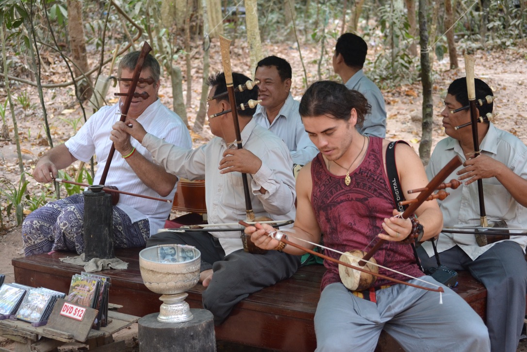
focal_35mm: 90
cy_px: 176
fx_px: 1317
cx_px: 264
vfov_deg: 15.2
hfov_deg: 22.6
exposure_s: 1/60
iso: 800
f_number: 5
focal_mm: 60
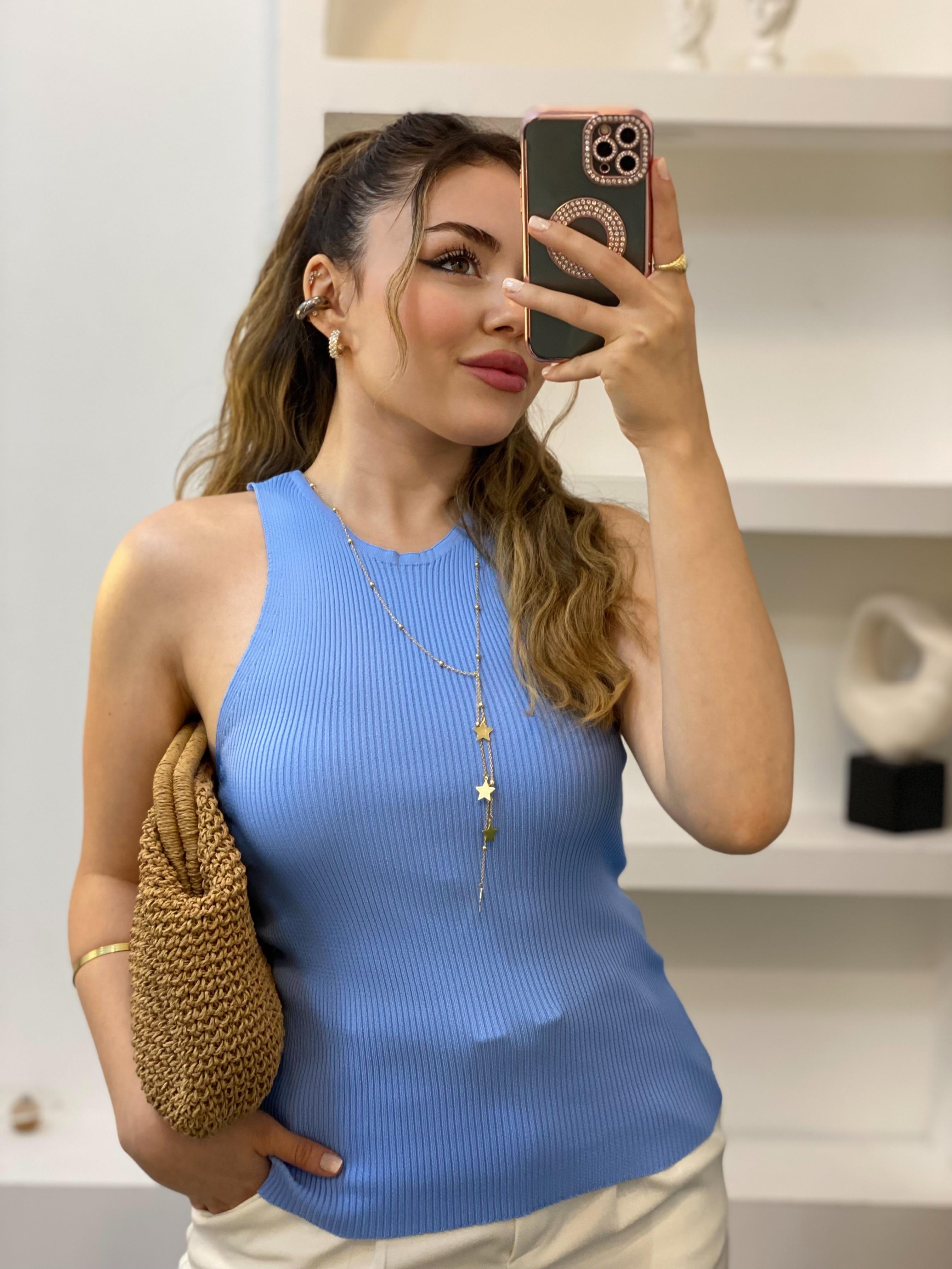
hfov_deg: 28.0
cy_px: 634
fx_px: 1907
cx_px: 476
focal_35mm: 52
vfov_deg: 36.8
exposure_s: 1/100
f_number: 2
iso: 100
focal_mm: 6
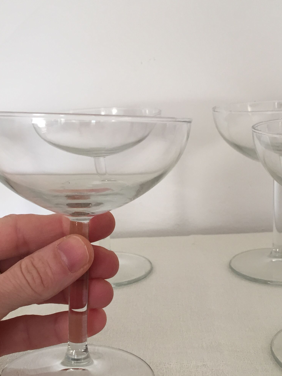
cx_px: 122
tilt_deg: -15.5
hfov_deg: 30.2
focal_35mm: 48
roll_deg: +3.2
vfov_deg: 39.5
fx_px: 521
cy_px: 225
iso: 40
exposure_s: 1/33
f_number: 2.2
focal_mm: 4.15
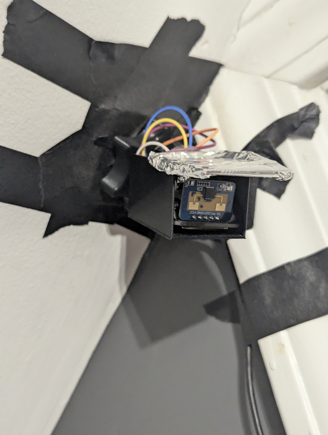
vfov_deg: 39.6
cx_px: 164
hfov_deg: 30.3
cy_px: 218
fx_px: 605
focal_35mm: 48
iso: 1231
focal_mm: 6.81
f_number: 1.85
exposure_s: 1/60
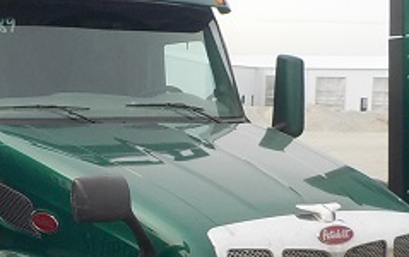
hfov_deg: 24.1
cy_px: 218
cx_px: 101
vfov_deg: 15.3
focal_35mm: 85
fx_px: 949
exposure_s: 1/500
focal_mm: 4.1
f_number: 3.3
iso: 125
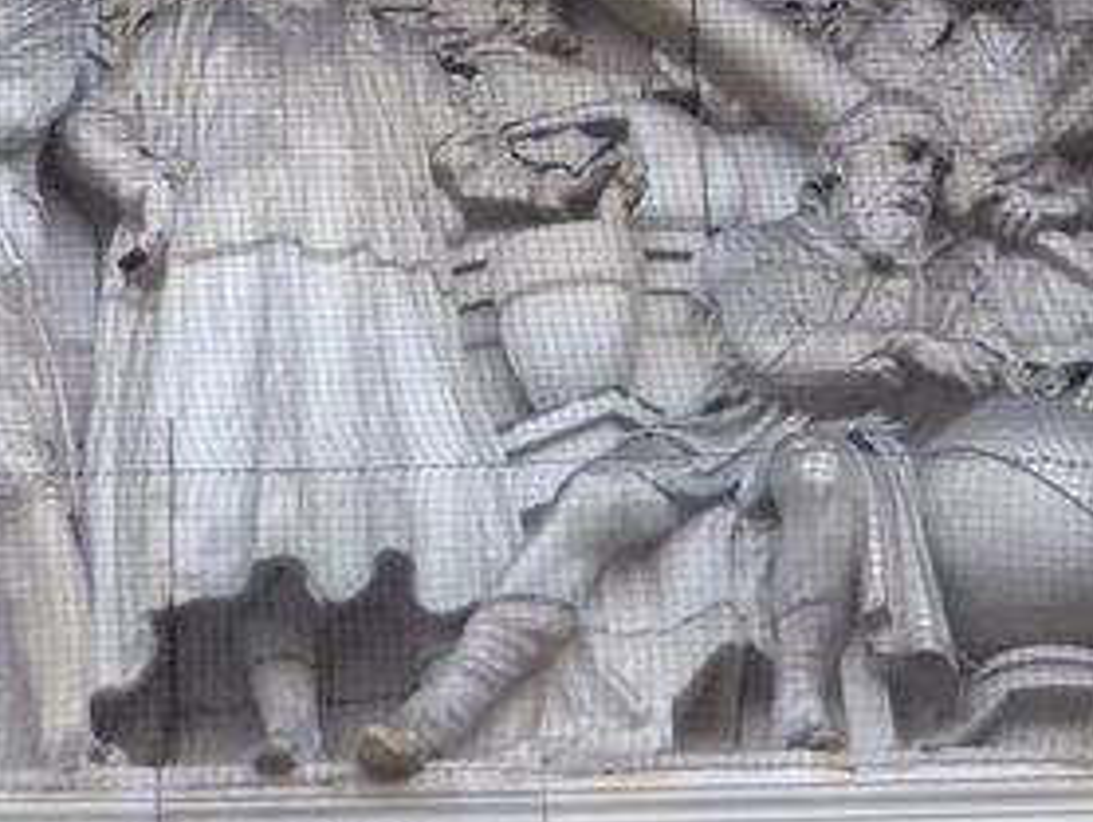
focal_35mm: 187
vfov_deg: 7.9
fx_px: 5910
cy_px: 20
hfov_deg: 10.5
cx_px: 279
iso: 400
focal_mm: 10.9
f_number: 4.3
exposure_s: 1/50
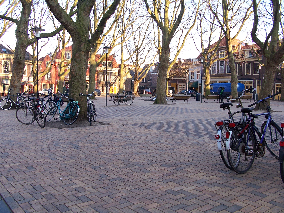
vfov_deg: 40.7
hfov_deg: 52.6
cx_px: 142
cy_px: 106
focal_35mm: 35
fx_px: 287
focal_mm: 6
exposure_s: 1/125
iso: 80
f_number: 2.8
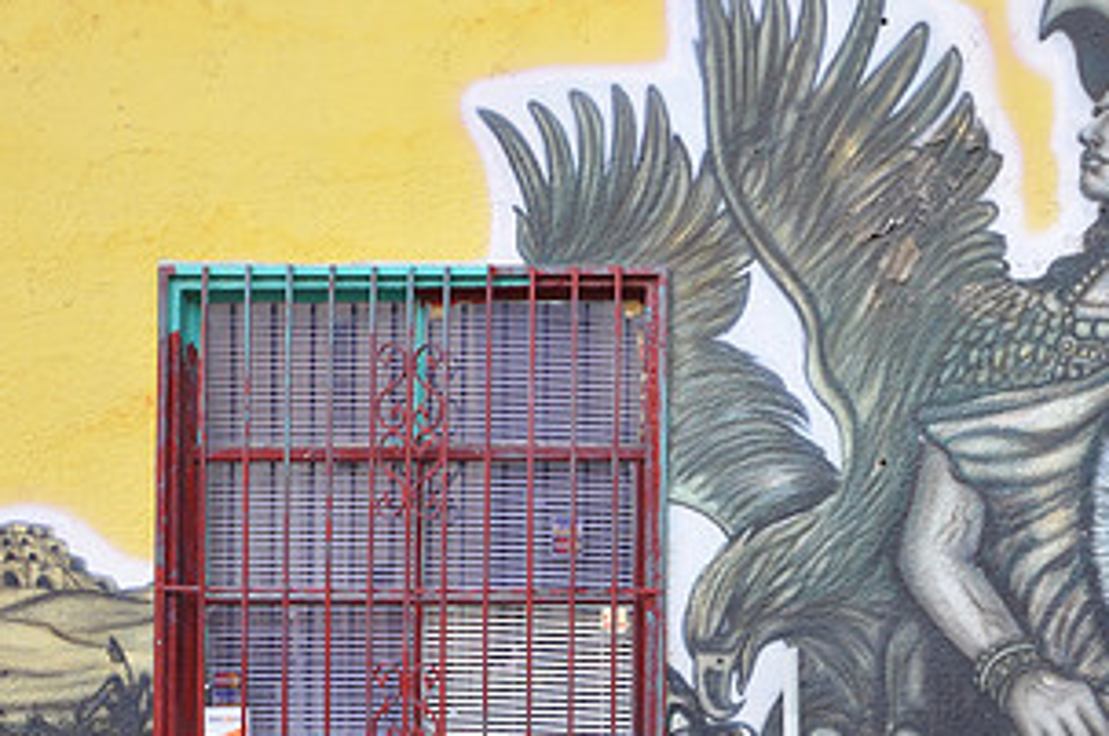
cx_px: 820
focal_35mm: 69
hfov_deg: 28.9
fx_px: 2122
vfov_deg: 19.5
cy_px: 573
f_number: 5
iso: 400
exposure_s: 1/100
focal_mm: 24
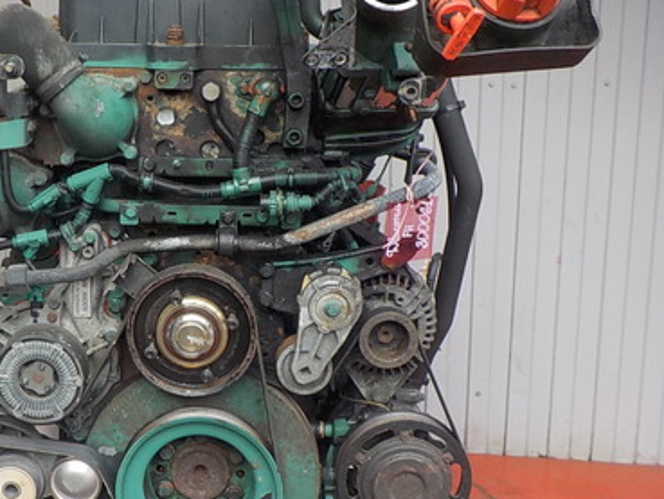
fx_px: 998
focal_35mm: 52
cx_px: 140
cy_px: 261
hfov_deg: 35.7
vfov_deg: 28.0
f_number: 3.3
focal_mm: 4.1
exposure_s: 1/50
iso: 125
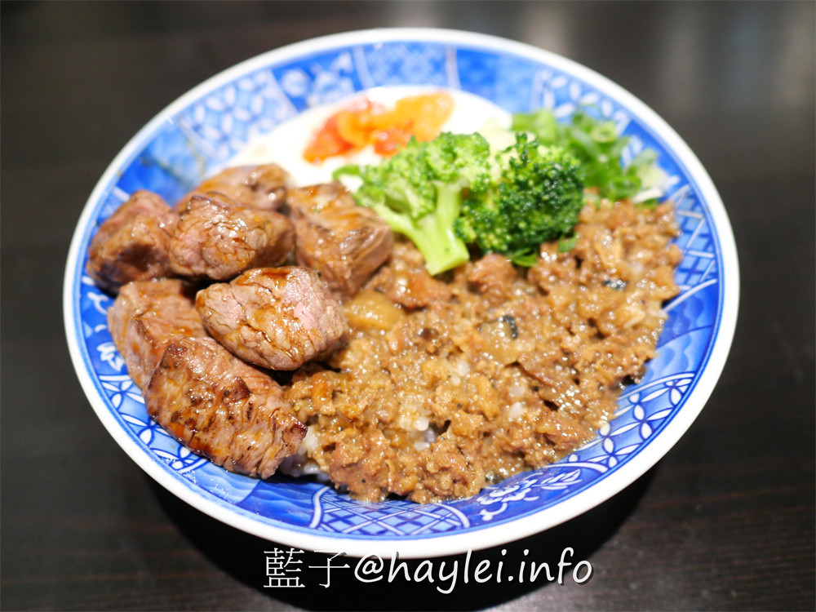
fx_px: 707
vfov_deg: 46.8
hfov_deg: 60.0
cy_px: 306
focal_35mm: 30
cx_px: 408
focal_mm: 15
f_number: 1.7
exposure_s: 1/60
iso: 1600
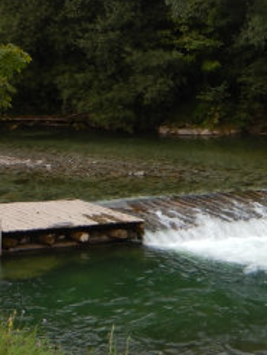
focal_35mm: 78
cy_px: -23
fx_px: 801
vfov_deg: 23.6
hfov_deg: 18.9
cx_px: 162
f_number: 2.8
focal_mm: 4.3
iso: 125
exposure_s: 1/80
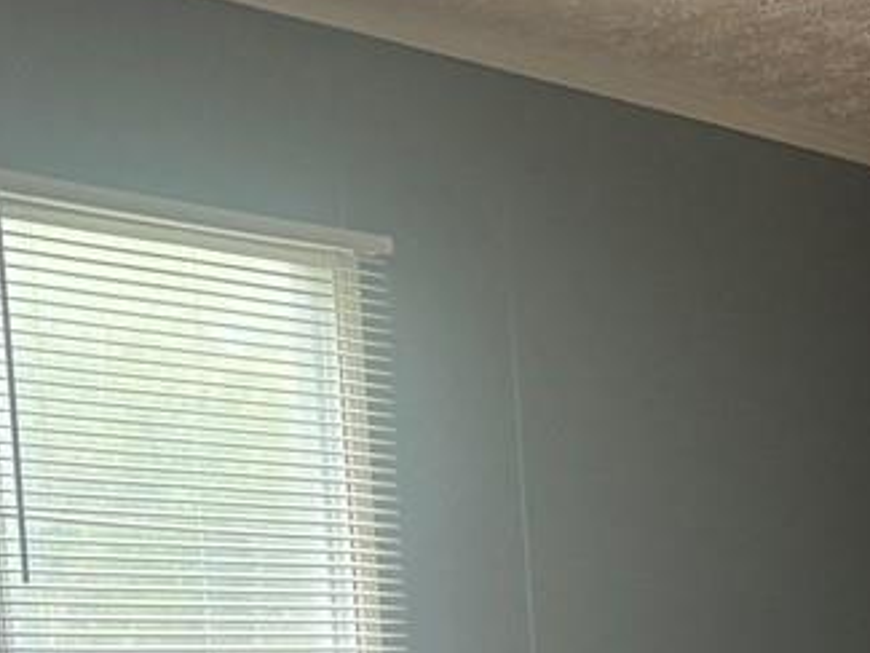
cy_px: 1105
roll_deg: +0.9
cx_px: 1381
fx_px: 2967
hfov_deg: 15.2
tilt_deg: -6.9
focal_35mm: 118
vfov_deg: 11.8
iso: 400
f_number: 1.78
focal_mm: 6.76
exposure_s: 1/60
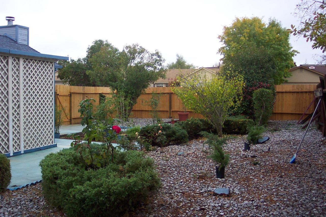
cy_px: 108
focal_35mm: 38
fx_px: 344
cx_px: 163
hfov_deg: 50.7
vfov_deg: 35.0
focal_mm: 8
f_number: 2.8
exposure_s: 1/350
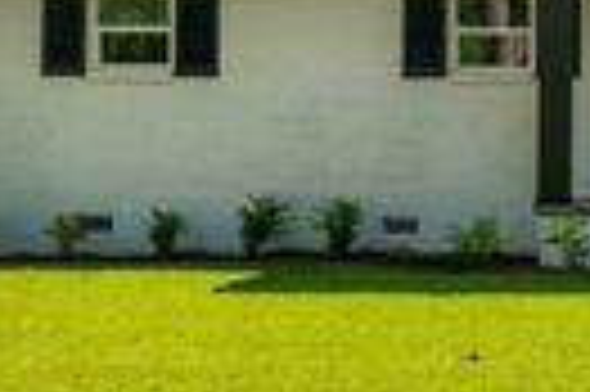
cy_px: 79
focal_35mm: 134
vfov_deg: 10.2
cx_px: 793
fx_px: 2193
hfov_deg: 14.6
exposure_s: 1/30
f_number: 8
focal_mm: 35
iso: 100
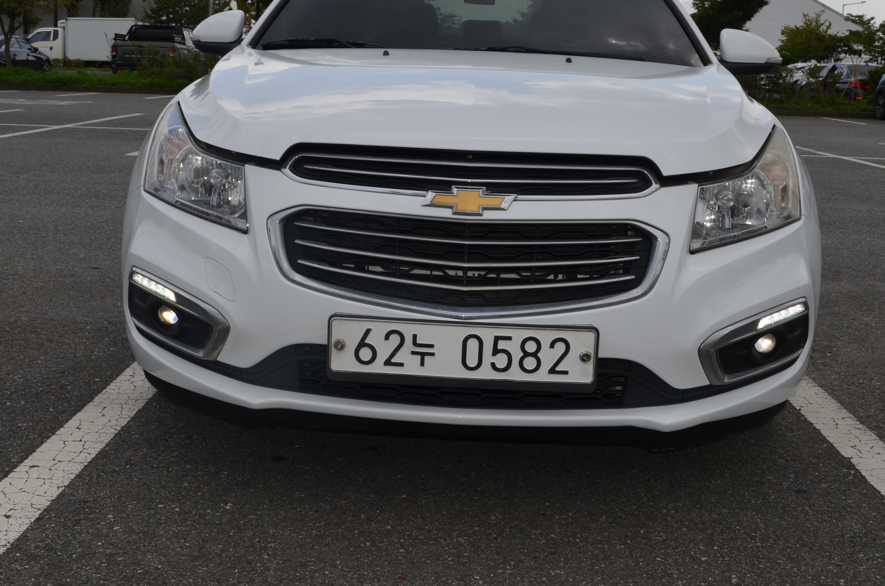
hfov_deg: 45.5
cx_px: 441
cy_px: 195
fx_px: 1055
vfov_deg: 30.8
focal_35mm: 43
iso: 100
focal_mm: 20
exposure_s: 1/200
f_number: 16
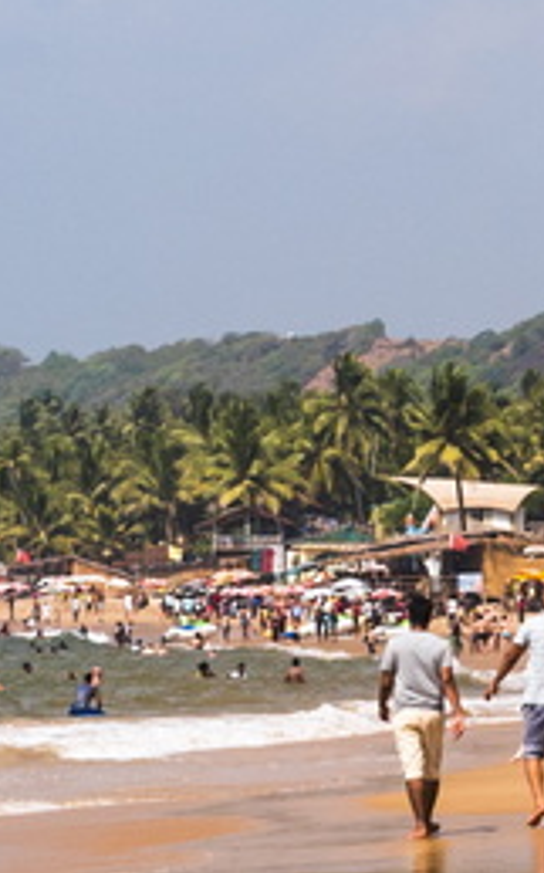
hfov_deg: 4.7
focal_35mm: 280
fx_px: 6649
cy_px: 125
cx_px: 748
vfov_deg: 7.5
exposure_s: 1/320
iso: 100
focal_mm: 40
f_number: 8
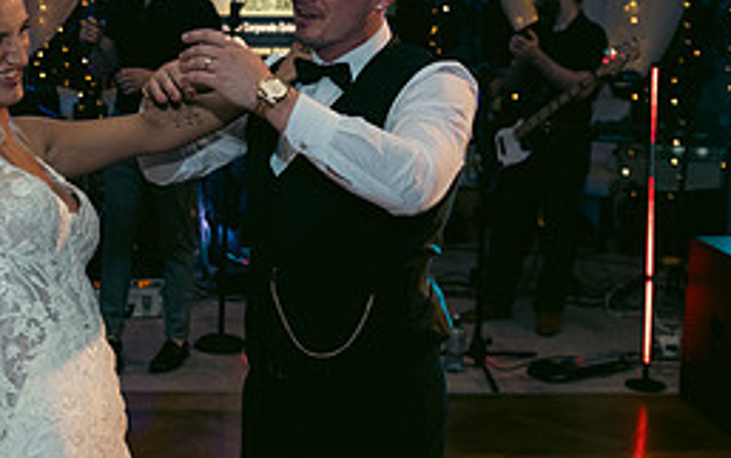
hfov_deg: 32.3
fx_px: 1236
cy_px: 155
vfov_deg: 20.9
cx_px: 179
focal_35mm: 62
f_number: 3.5
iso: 640
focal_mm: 27
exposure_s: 1/160
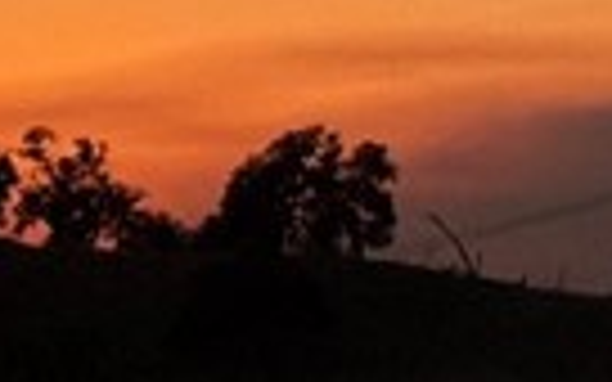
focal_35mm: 384
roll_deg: -1.2
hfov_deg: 5.2
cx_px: -1026
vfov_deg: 3.4
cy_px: 130
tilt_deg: +3.6
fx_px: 6405
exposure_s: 1/60
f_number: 1.78
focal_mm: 6.76
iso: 250
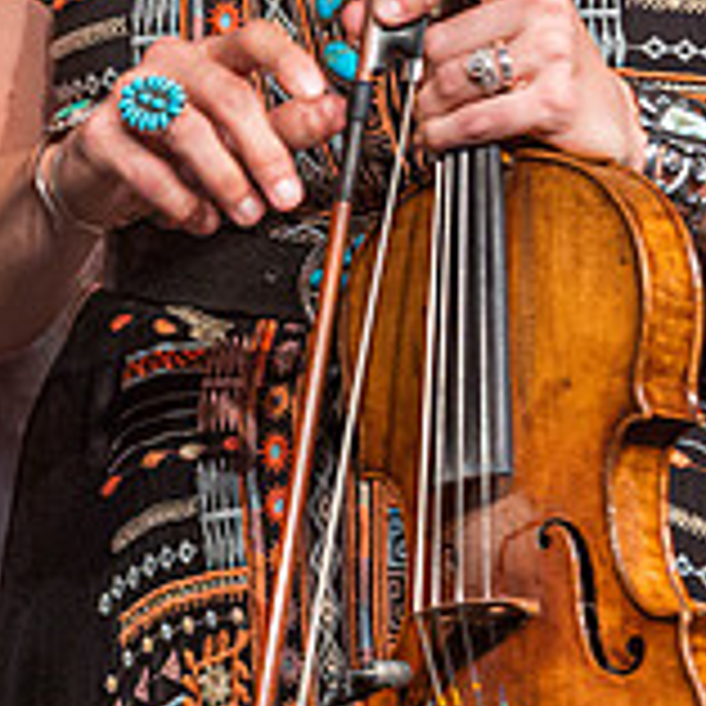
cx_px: 684
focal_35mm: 647
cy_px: -389
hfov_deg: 2.7
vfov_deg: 2.7
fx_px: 14929
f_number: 4
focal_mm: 158
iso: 4000
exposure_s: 1/180
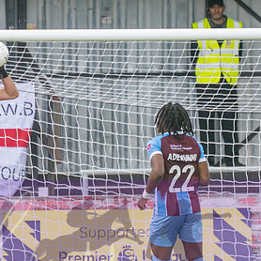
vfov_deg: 1.2
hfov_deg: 1.2
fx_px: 12693
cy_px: 168
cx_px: -38
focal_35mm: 1488
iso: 500
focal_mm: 300
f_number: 2.8
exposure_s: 1/1250
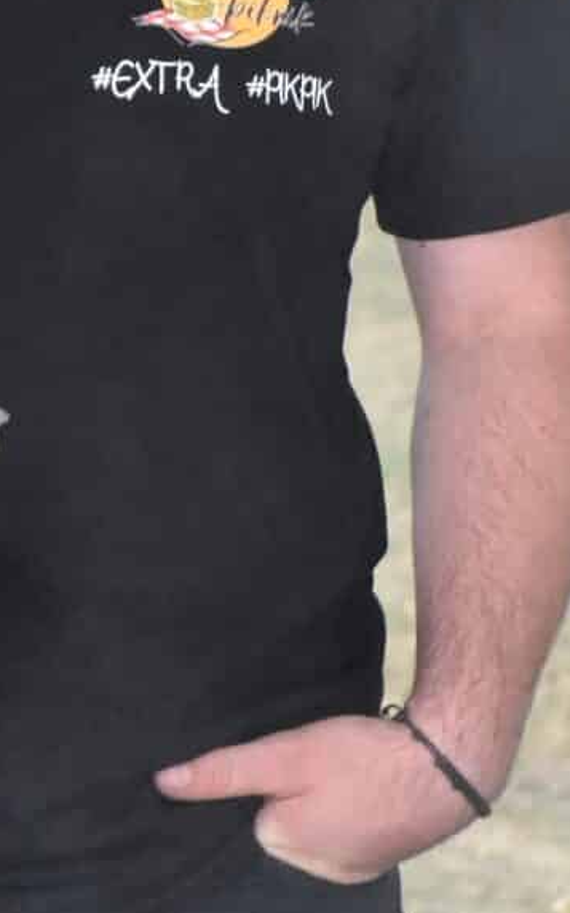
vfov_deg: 5.4
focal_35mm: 390
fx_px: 9703
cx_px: -11
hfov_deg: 3.4
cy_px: 123
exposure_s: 1/250
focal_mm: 90
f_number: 10
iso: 3200
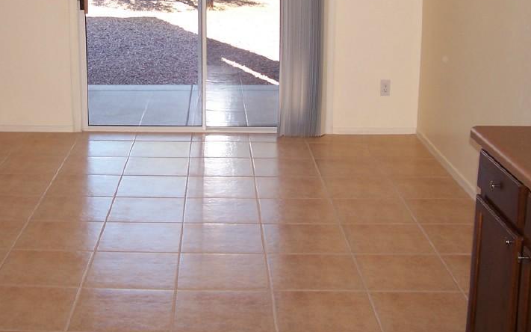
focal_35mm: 58
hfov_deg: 34.8
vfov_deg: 22.1
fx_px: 839
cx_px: 178
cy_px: 73
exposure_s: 1/90
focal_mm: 6.3
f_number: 2.8
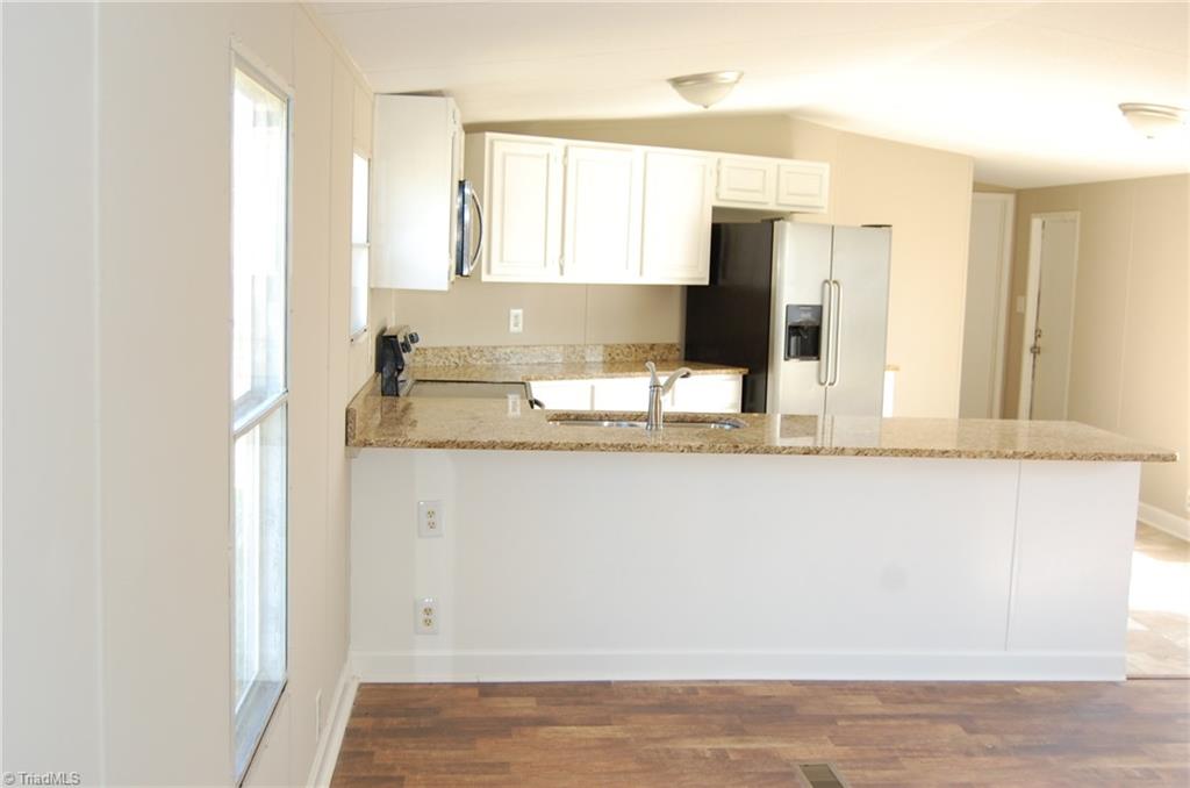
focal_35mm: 39
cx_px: 595
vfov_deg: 34.1
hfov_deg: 49.6
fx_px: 1286
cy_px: 394
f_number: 4.2
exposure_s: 1/60
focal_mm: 26
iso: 400
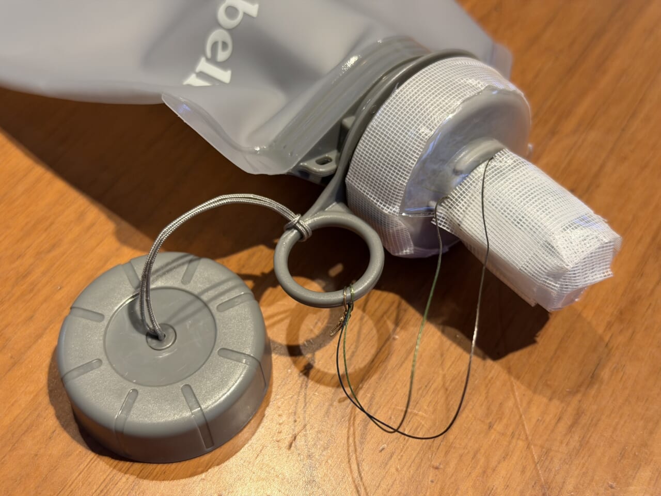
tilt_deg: -57.9
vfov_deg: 30.3
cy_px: 248
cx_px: 330
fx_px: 917
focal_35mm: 48
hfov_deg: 39.7
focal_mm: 6.76
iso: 160
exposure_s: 1/50
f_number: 1.78
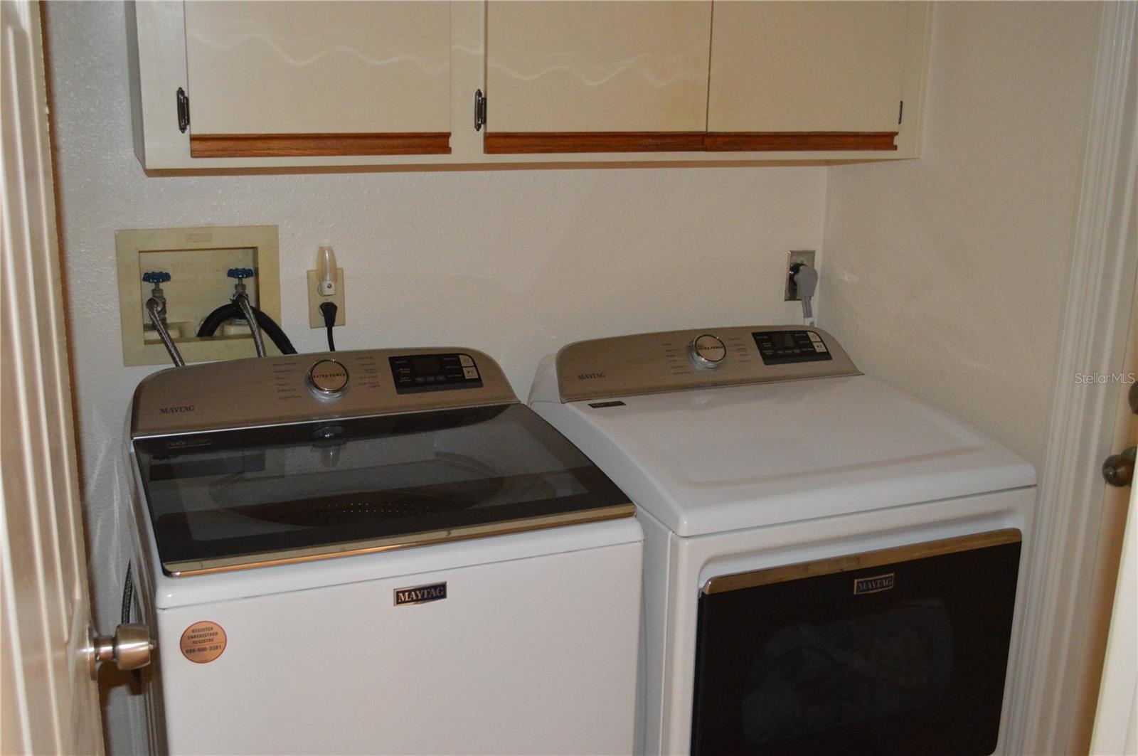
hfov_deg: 53.2
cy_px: 378
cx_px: 569
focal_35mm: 36
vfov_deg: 36.8
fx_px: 1137
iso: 3200
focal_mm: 24
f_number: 4
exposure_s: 1/60
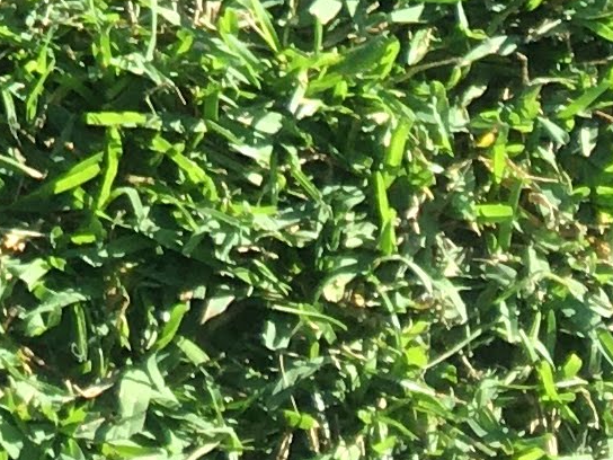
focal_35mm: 215
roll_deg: -4.4
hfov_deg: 8.9
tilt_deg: -26.1
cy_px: -1059
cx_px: -456
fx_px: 3807
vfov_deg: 6.2
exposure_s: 1/646
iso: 25
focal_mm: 4.15
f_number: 2.2
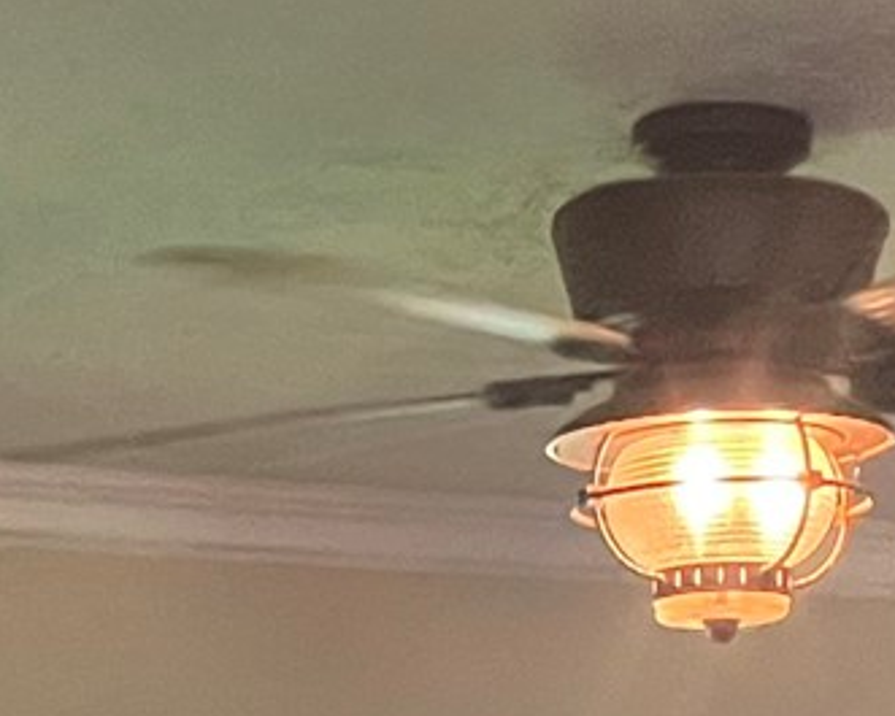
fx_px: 4160
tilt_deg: -6.3
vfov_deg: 8.6
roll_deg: +0.4
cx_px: 384
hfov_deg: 12.3
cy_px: 1935
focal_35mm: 157
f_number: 1.6
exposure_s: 1/60
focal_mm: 5.1
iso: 500
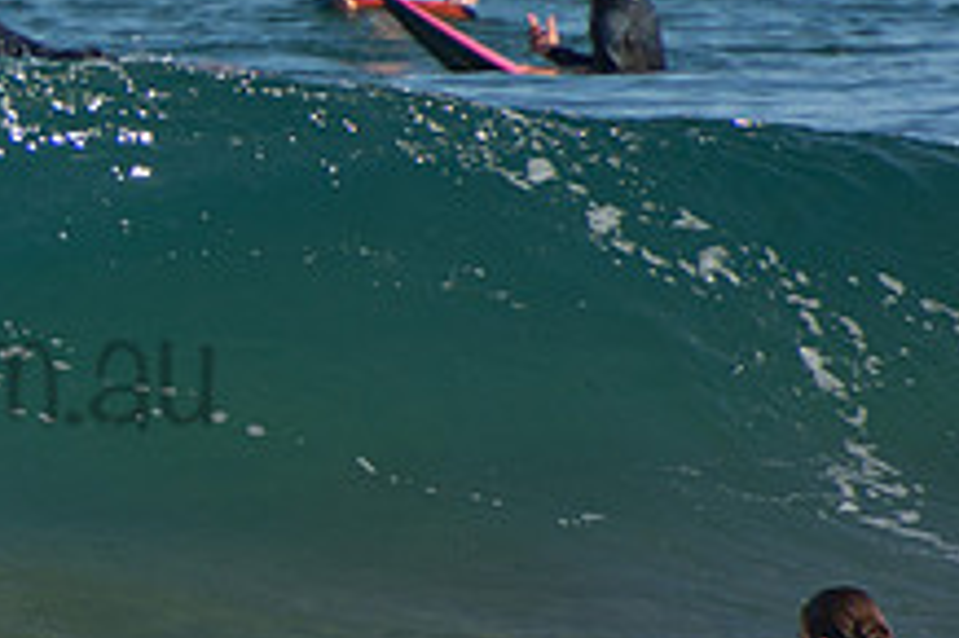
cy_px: 323
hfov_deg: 1.3
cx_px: -251
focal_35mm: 1596
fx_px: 42482
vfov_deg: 0.9
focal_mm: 400
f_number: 5.6
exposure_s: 1/1000
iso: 220
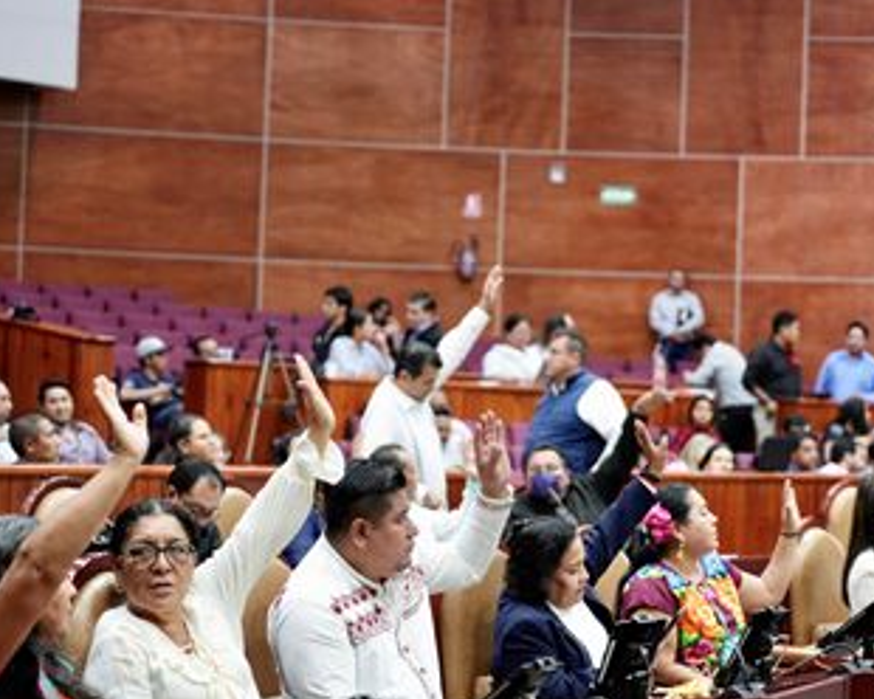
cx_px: 488
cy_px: 413
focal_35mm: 95
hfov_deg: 20.2
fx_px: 2457
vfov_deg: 16.2
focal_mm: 70
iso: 3200
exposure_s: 1/160
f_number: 2.8
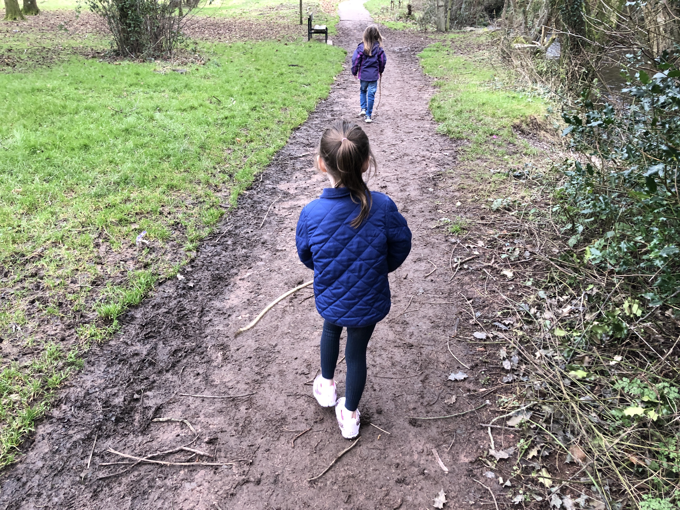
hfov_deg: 63.4
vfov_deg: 49.7
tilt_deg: -24.4
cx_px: 340
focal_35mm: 28
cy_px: 255
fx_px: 550
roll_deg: +1.1
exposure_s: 1/100
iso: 125
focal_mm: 4
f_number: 1.8
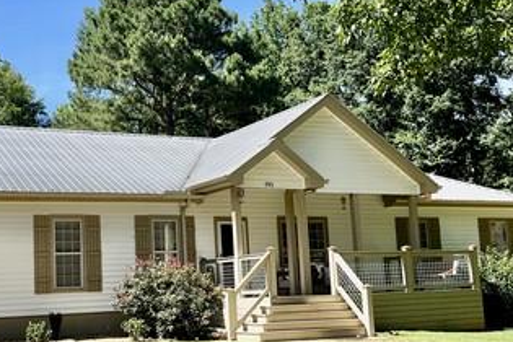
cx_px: 161
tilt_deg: +8.4
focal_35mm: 55
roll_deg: +2.5
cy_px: 189
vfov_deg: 24.6
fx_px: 784
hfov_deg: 35.8
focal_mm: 5.1
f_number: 1.6
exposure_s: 1/2024
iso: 50
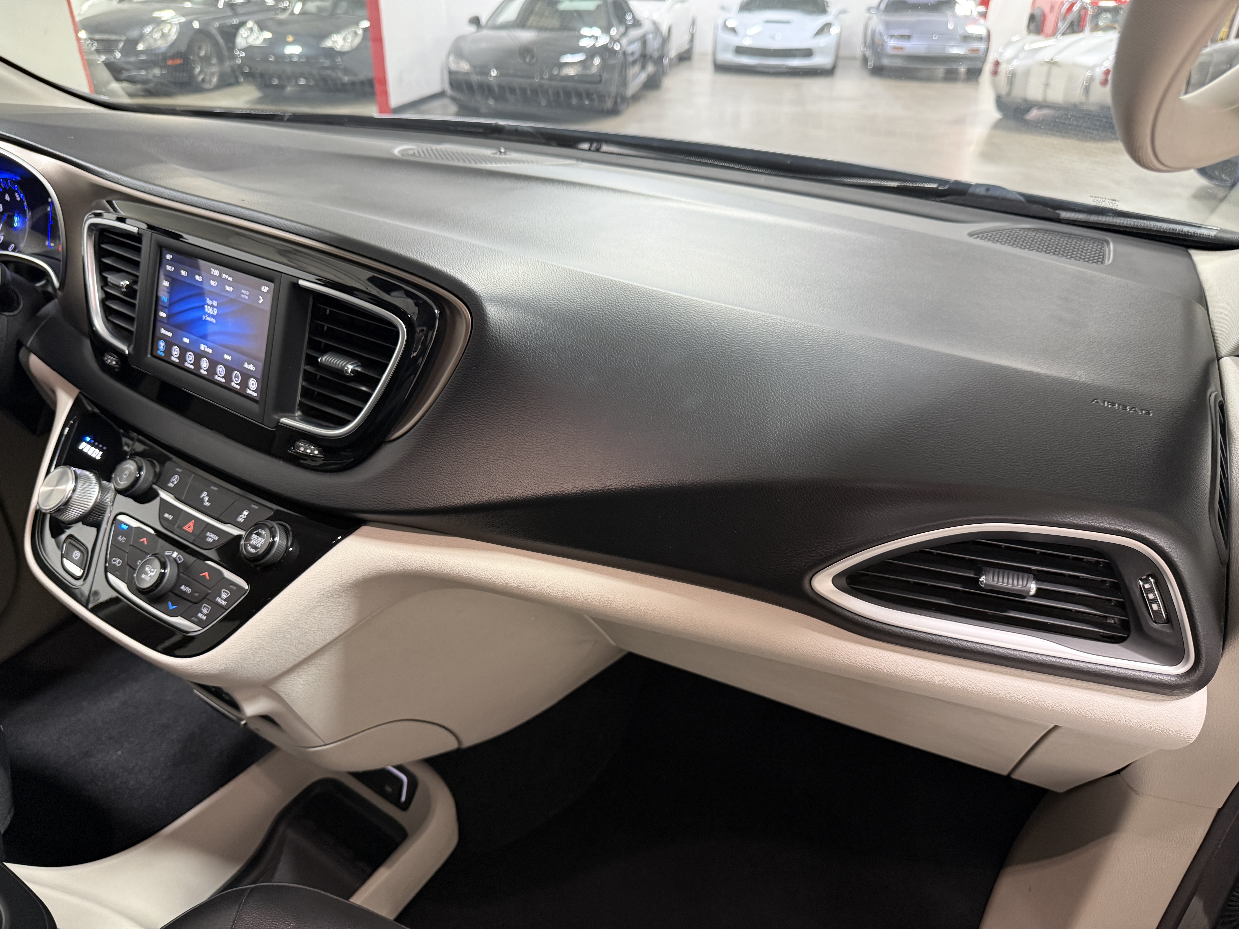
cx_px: 620
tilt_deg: -28.3
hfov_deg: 71.6
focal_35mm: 24
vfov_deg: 56.8
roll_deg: -0.7
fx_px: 859
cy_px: 464
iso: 320
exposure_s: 1/60
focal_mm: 6.76
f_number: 1.78
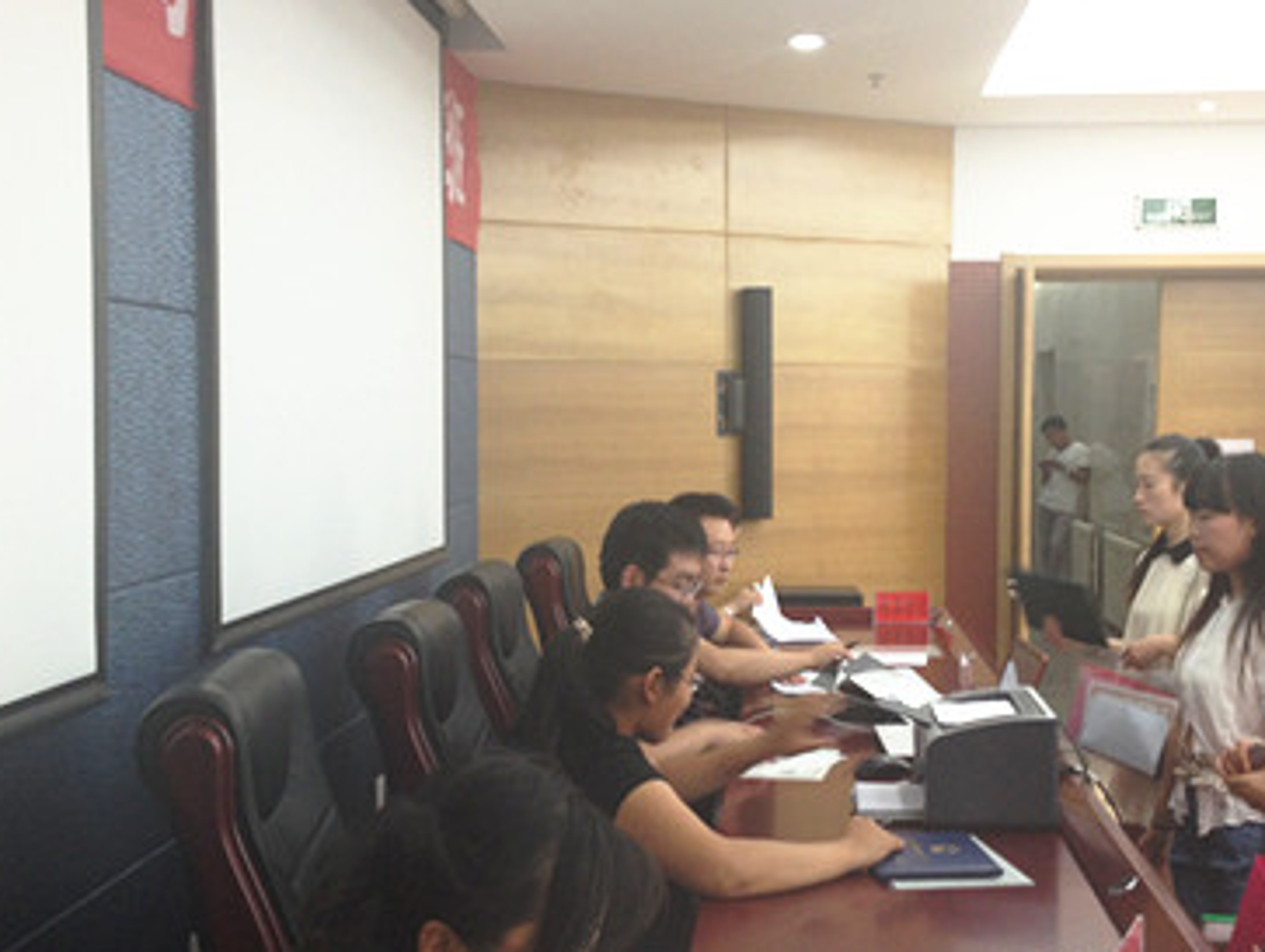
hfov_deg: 36.8
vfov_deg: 28.1
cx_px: 693
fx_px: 1902
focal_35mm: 52
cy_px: 504
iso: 64
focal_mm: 4.28
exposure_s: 1/20
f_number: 2.4
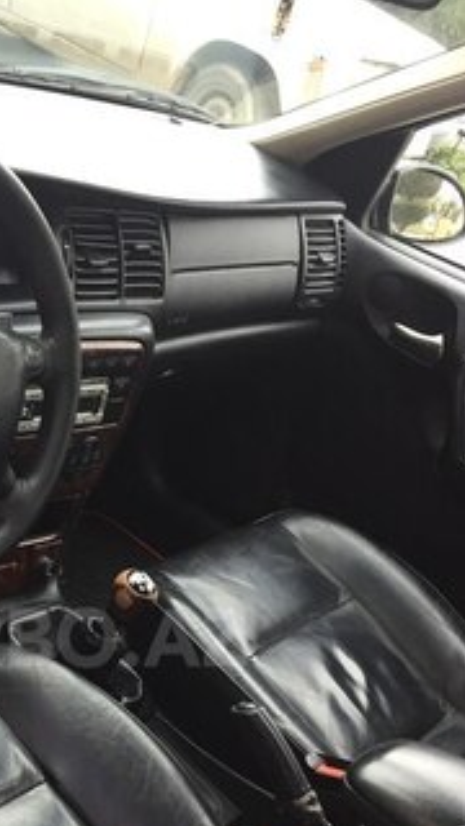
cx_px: 49
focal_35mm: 49
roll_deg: -18.7
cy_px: 638
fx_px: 1074
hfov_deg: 23.8
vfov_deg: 40.7
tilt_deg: -36.0
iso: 50
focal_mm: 4.15
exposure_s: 1/33
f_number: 2.2
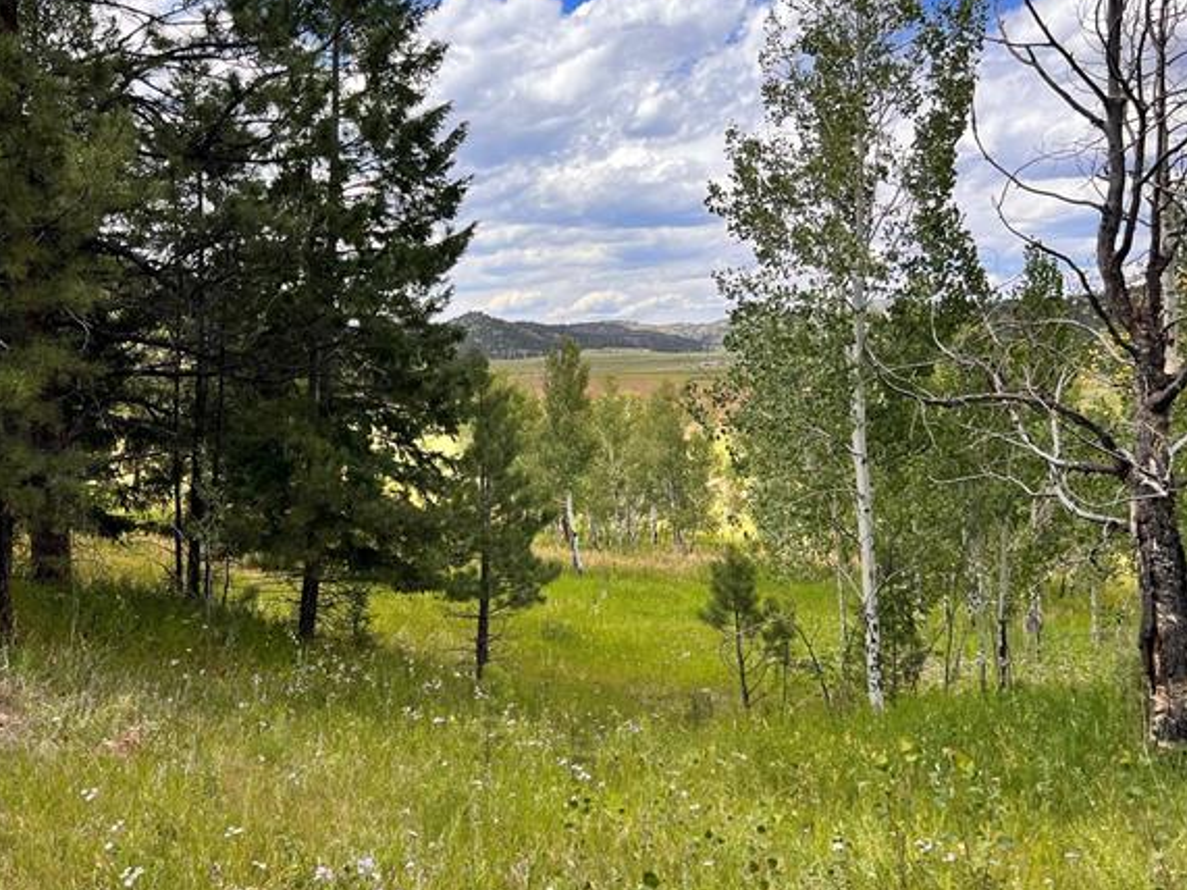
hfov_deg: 52.6
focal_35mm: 35
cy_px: 399
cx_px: 590
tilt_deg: -1.1
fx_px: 1200
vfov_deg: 40.6
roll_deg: +1.6
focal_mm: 5.7
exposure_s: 1/2841
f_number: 1.5
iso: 50
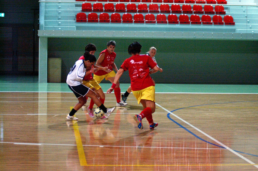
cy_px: 86
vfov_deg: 4.6
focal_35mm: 300
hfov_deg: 6.9
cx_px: 129
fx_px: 2148
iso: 3200
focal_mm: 200
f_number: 2.8
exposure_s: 1/350
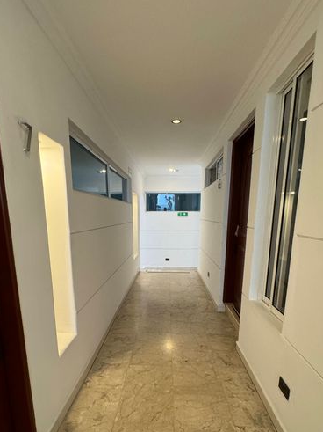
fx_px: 236
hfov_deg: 68.7
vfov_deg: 83.5
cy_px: 263
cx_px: 158
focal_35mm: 19
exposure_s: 1/60
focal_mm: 2.22
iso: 250
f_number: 2.2
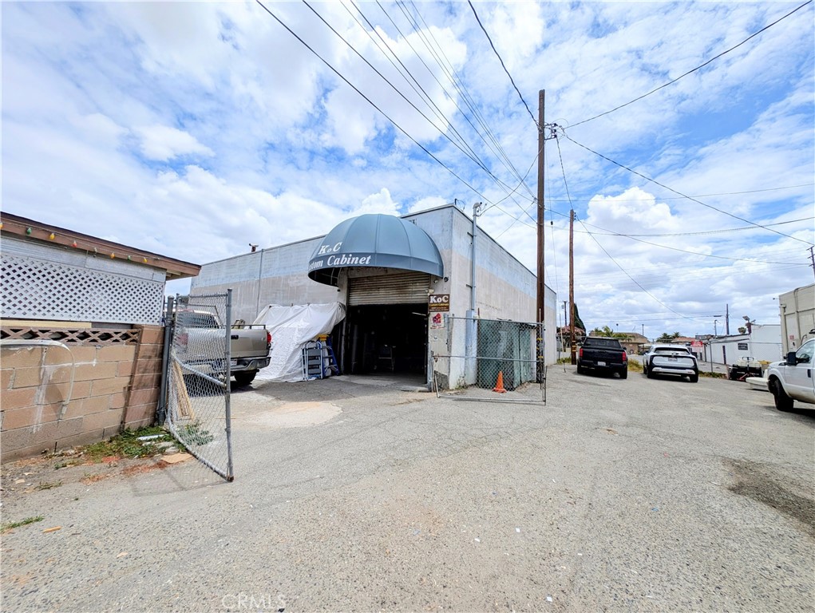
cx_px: 408
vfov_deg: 94.6
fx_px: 283
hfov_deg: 110.5
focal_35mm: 12
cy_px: 306
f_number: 1.95
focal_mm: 2.23
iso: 41
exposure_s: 1/3817
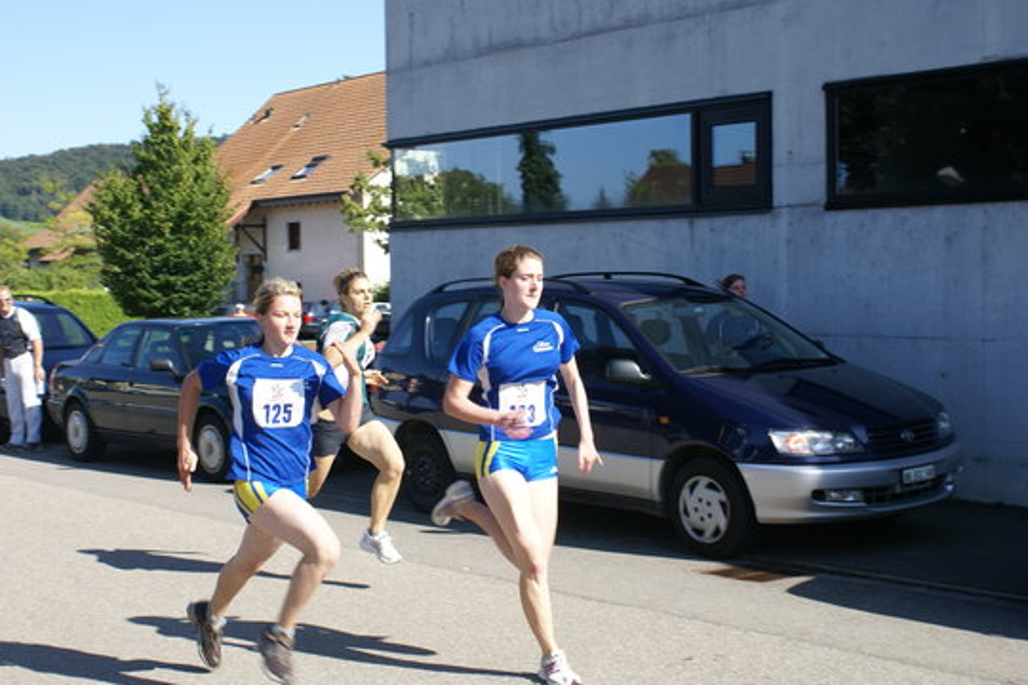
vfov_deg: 25.8
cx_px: 514
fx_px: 1499
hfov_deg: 37.9
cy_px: 342
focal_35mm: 52
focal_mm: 35
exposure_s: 1/200
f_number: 6.3
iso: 100
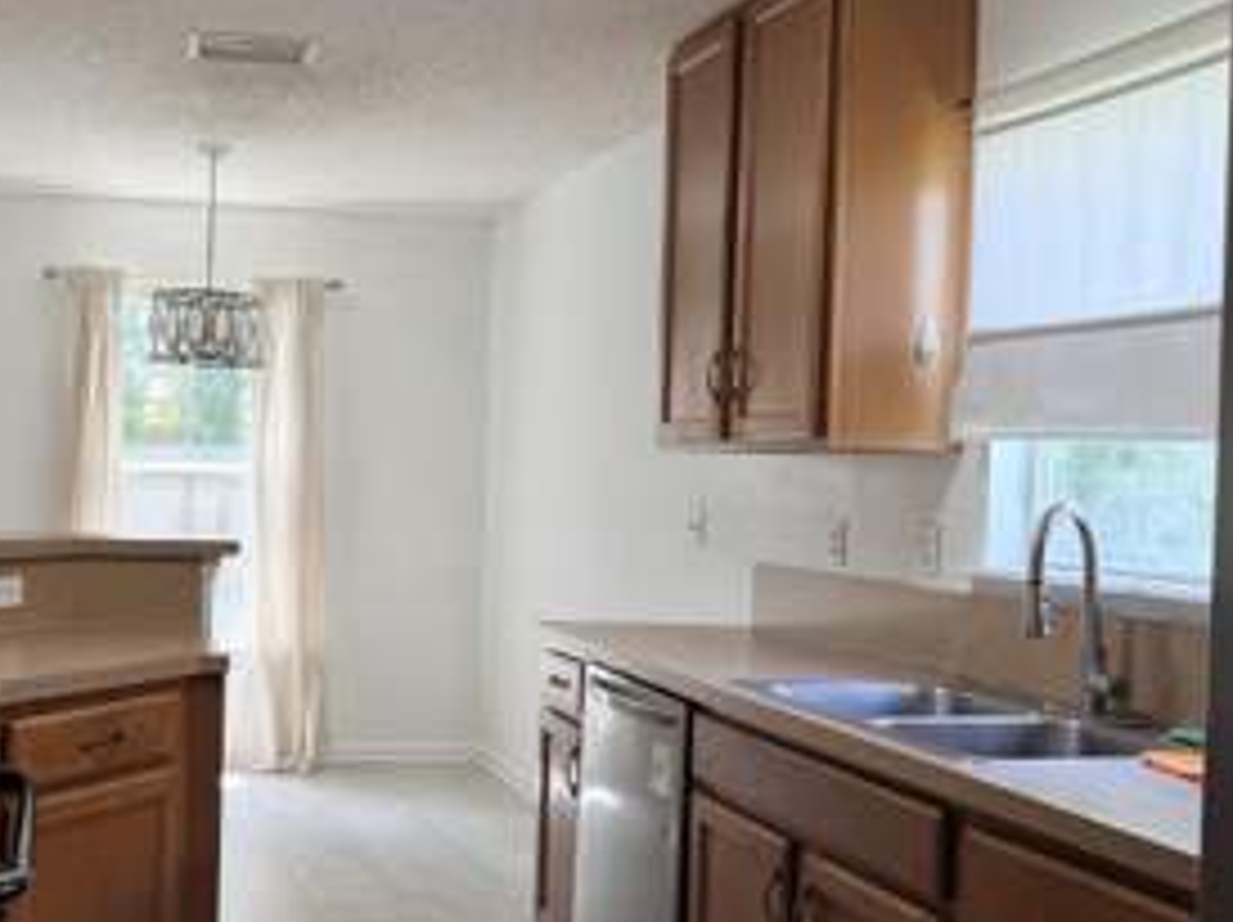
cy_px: 474
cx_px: 324
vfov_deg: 34.3
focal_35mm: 42
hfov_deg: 43.5
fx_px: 1495
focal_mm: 6.76
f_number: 1.78
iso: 100
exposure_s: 1/120
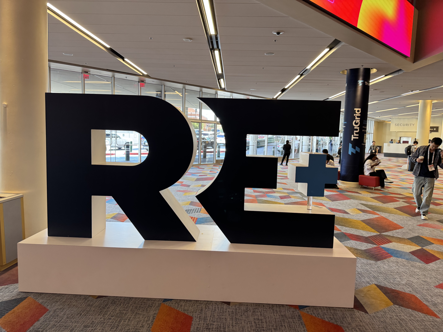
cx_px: 222
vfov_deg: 56.8
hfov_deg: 71.6
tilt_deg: -5.2
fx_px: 307
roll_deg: -1.9
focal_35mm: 24
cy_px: 166
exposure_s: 1/120
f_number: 1.78
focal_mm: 6.76
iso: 200
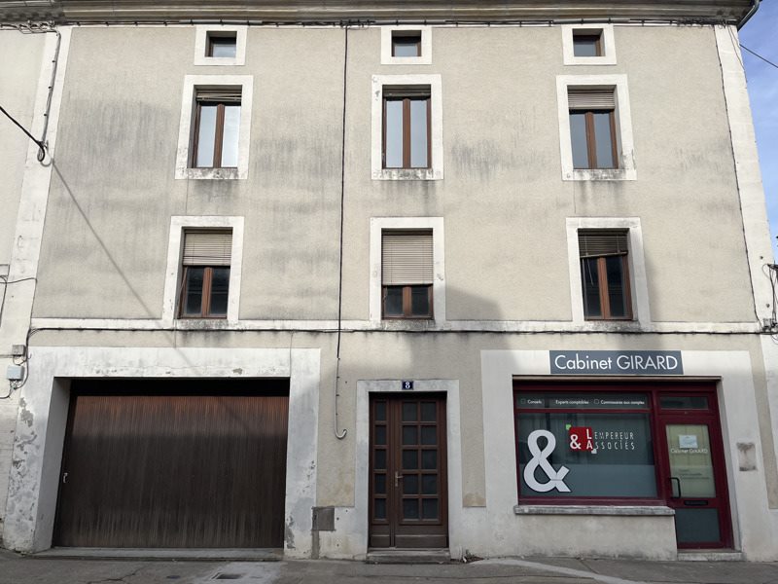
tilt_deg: +13.1
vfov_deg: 53.1
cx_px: 389
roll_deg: -0.1
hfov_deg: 67.3
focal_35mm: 26
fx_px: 584
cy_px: 292
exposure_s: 1/4149
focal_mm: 5.1
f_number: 1.6
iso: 50
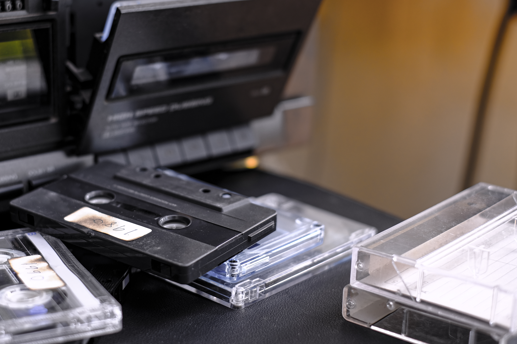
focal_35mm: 70
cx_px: 178
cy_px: 141
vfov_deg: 19.4
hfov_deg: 28.7
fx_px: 1005
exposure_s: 1/125
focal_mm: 35
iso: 200
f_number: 2.5
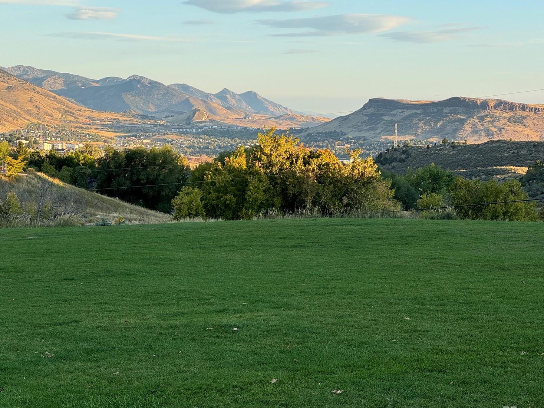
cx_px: 266
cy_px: 196
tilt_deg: -3.1
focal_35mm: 84
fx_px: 1320
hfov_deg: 23.3
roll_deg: -0.1
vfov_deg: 17.6
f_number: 2.8
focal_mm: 9
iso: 25
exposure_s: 1/173
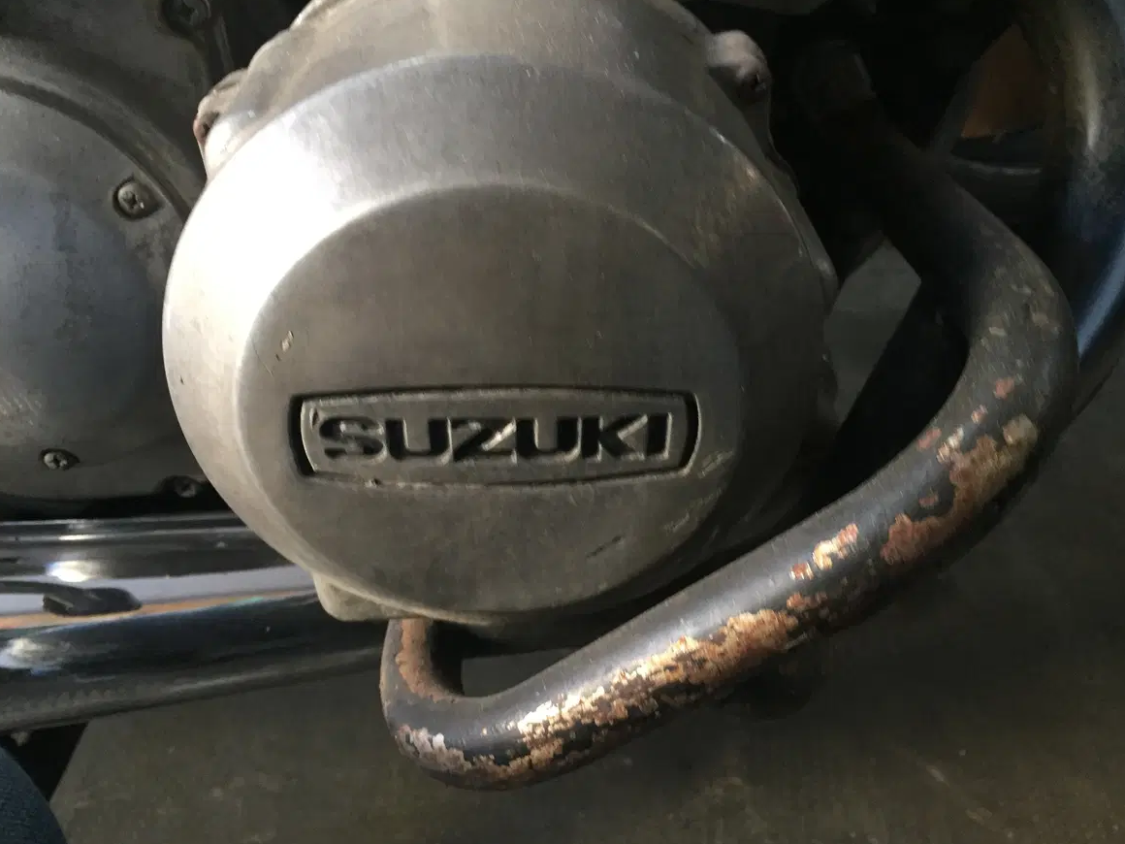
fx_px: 975
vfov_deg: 46.8
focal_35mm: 30
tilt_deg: -37.6
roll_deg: -0.1
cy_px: 434
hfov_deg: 60.0
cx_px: 554
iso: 200
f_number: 2.2
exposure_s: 1/33
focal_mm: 4.15
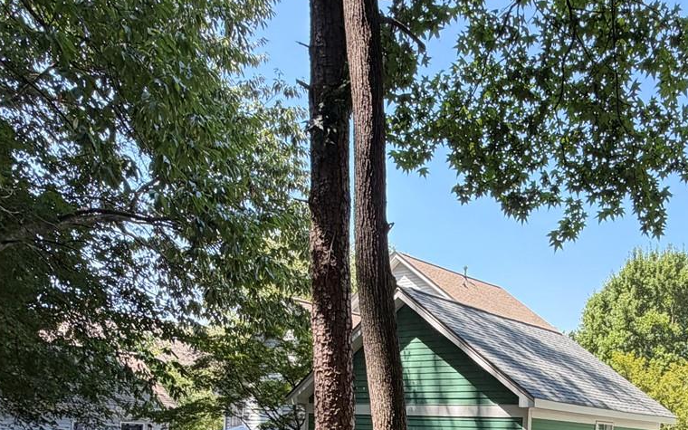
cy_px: 511
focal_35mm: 40
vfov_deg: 28.1
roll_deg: -2.5
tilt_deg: -5.3
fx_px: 750
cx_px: 483
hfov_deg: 48.1
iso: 50
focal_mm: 2.22
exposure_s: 1/201
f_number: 2.2
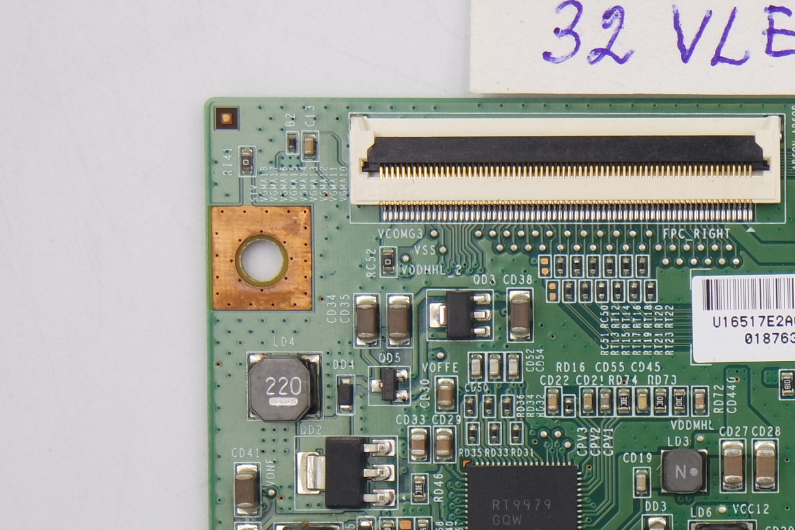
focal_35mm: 105
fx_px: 2318
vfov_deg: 13.0
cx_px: 955
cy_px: 367
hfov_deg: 18.4
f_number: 4
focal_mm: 16
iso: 160
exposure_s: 1/125
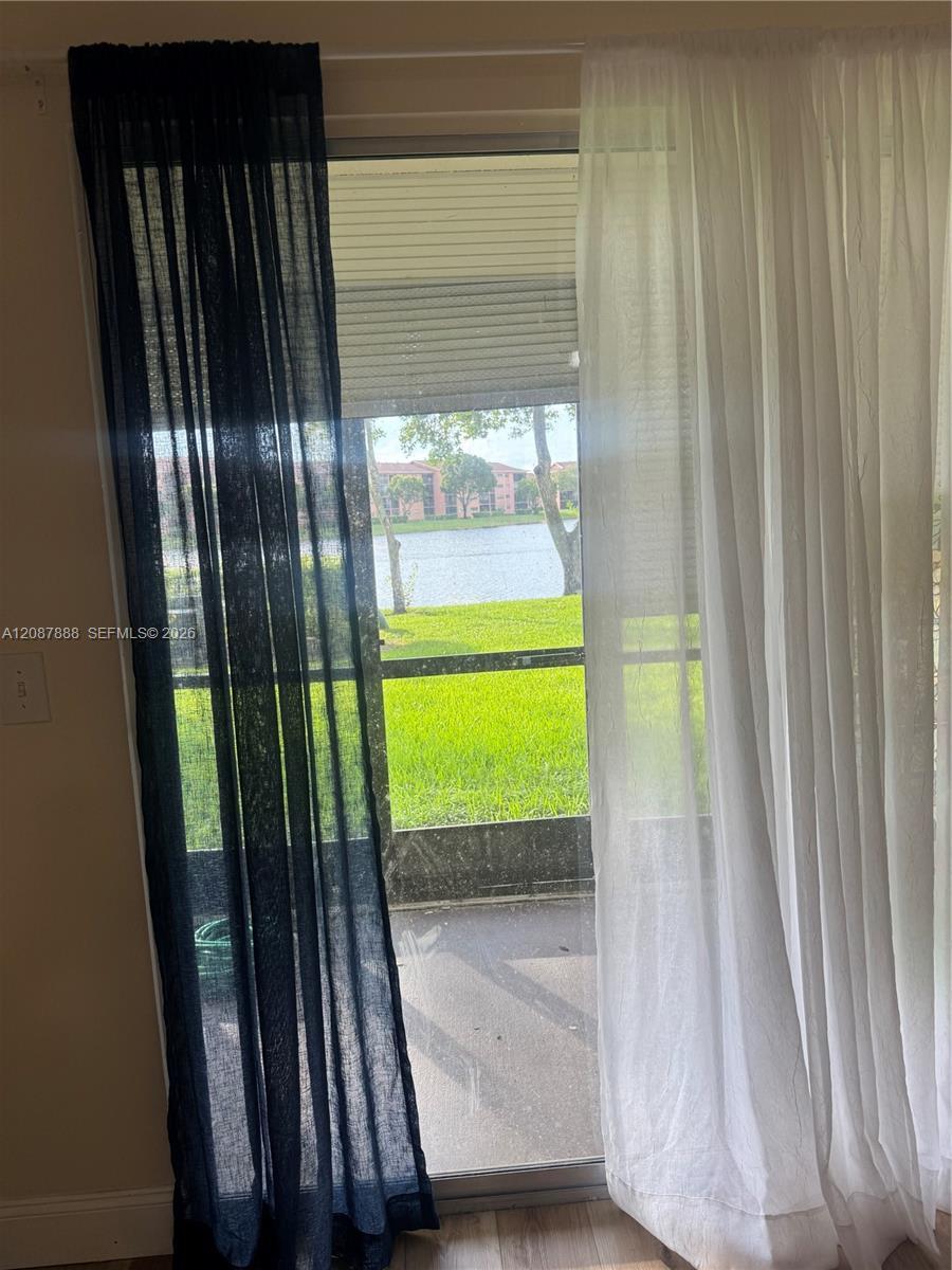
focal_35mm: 24
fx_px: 880
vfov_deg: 71.6
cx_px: 476
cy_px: 635
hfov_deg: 56.8
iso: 50
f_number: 1.78
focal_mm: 6.76
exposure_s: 1/127
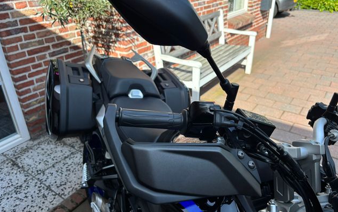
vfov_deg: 44.6
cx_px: 170
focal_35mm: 28
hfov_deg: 66.5
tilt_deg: -26.6
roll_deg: +1.4
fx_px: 258
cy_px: 102
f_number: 1.6
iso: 50
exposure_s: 1/988
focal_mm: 5.96
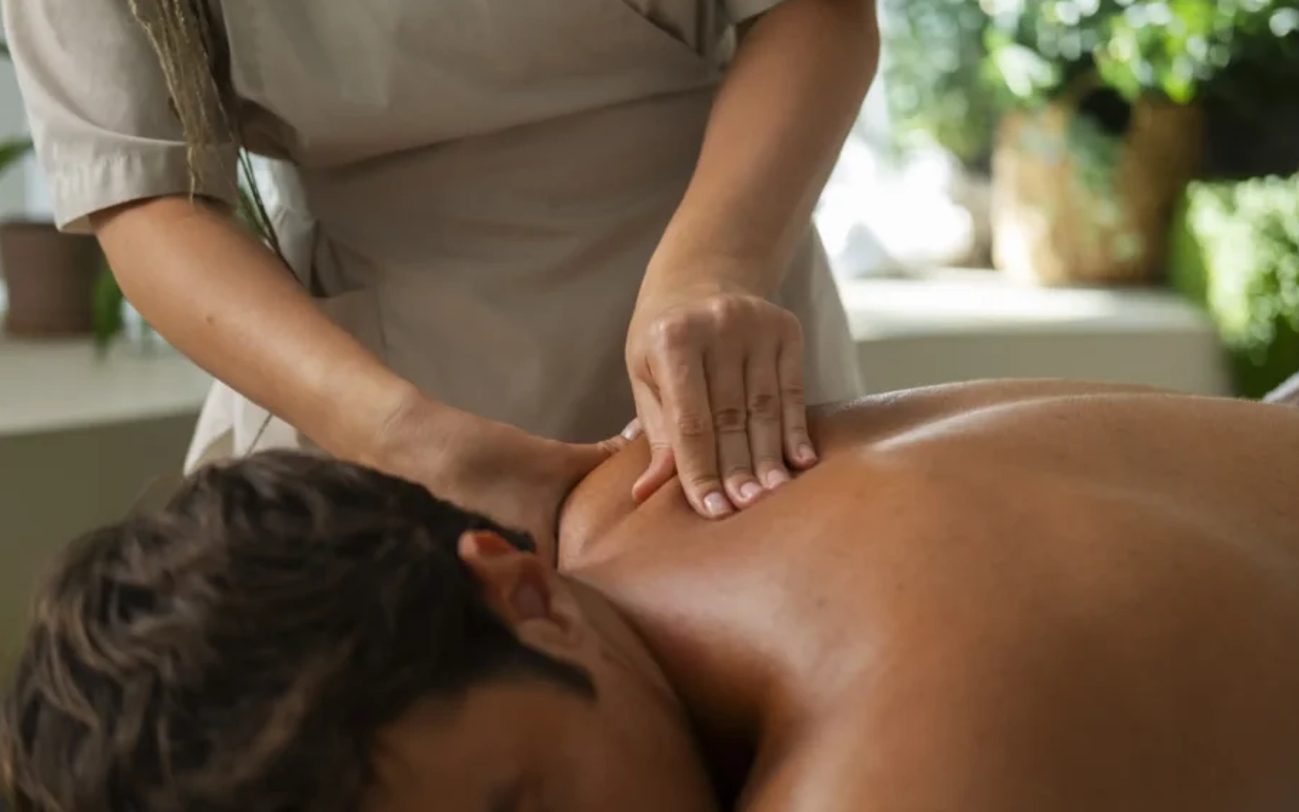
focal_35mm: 61
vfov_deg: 21.3
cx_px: 706
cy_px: 465
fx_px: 2160
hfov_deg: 33.5
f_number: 2
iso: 640
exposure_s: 1/400
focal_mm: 35
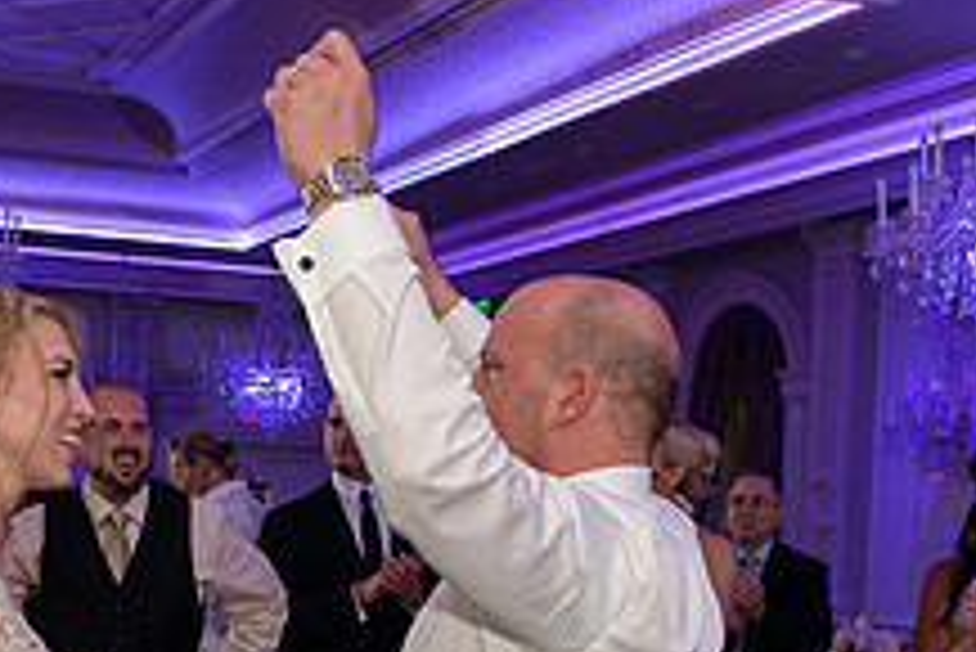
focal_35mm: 64
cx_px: 198
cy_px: 618
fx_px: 1736
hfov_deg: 30.6
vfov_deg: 20.7
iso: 1600
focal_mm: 24
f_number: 3.2
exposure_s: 1/125
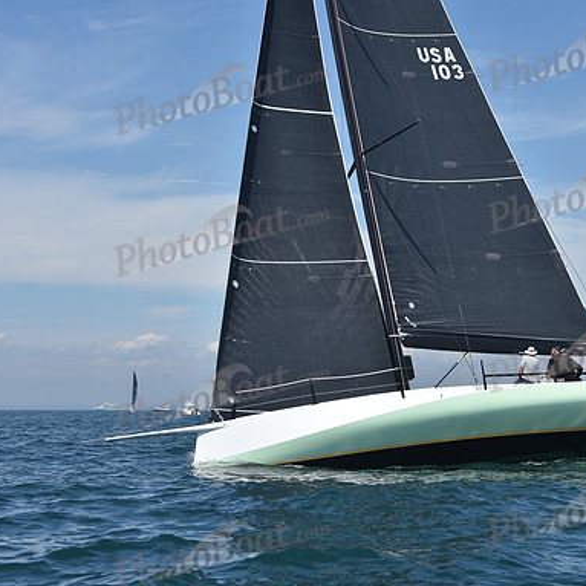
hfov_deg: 19.2
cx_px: 410
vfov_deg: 19.3
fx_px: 1724
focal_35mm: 90
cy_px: 295
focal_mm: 70
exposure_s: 1/800
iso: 250
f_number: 10
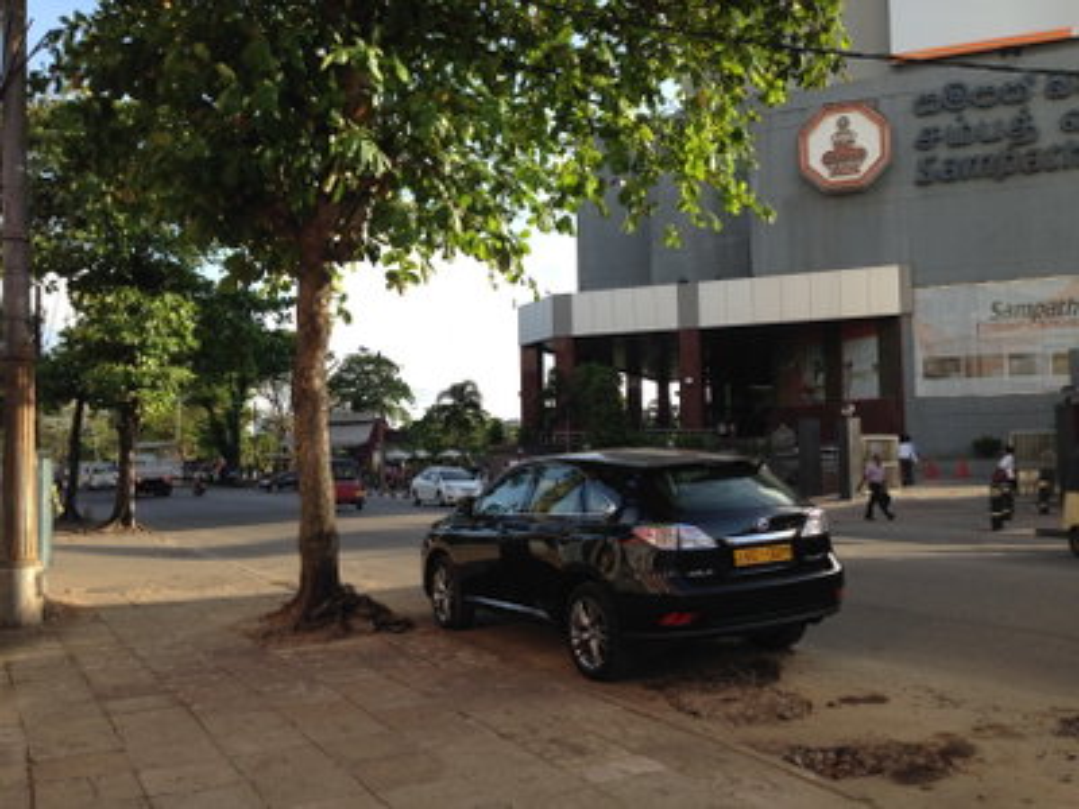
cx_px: 540
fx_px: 1029
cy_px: 404
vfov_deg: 42.9
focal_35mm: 33
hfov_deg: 55.4
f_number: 2.4
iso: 50
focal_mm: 4.12
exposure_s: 1/502
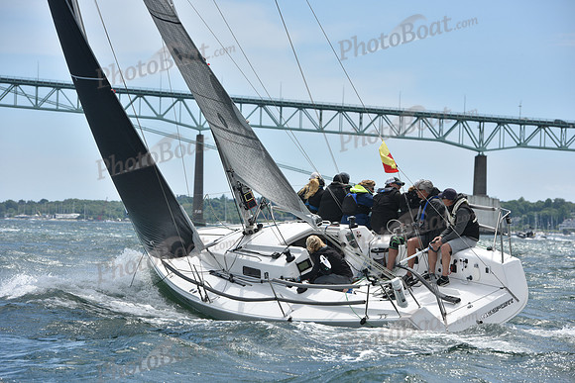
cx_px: 288
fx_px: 2556
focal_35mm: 160
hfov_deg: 12.8
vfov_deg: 8.6
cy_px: 192
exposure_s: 1/1000
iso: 250
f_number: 9
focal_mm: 160
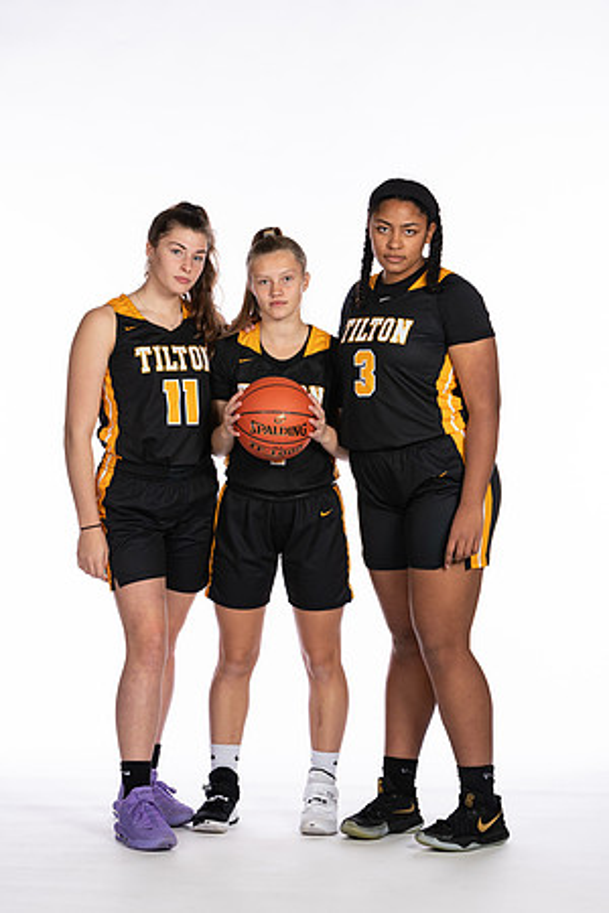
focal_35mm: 123
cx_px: 304
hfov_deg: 11.1
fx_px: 3121
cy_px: 456
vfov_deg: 16.7
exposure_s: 1/100
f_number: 5.6
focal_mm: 82
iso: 100
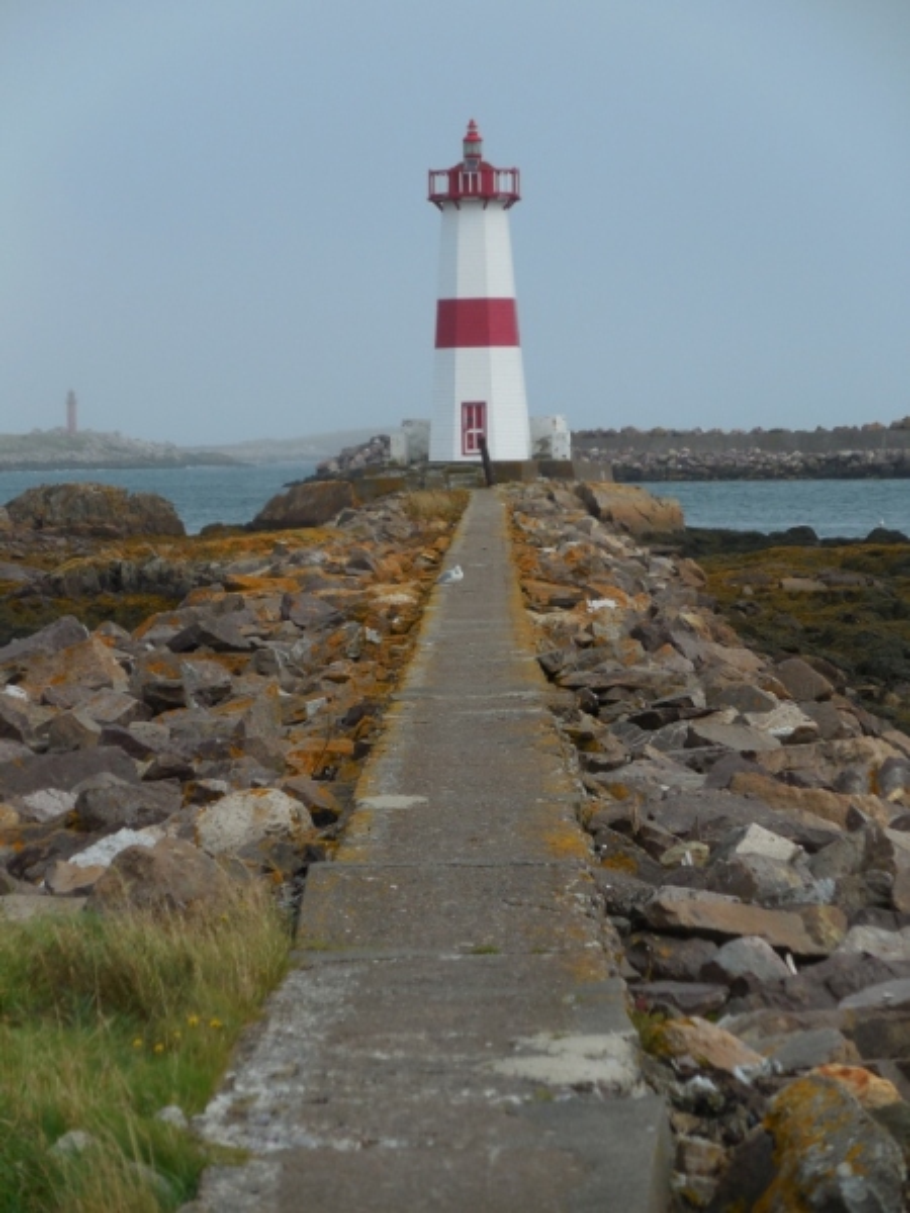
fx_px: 5223
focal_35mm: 149
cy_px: 606
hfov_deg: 10.0
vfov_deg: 13.3
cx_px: 455
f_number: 5.4
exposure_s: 1/800
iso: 125
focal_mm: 26.8
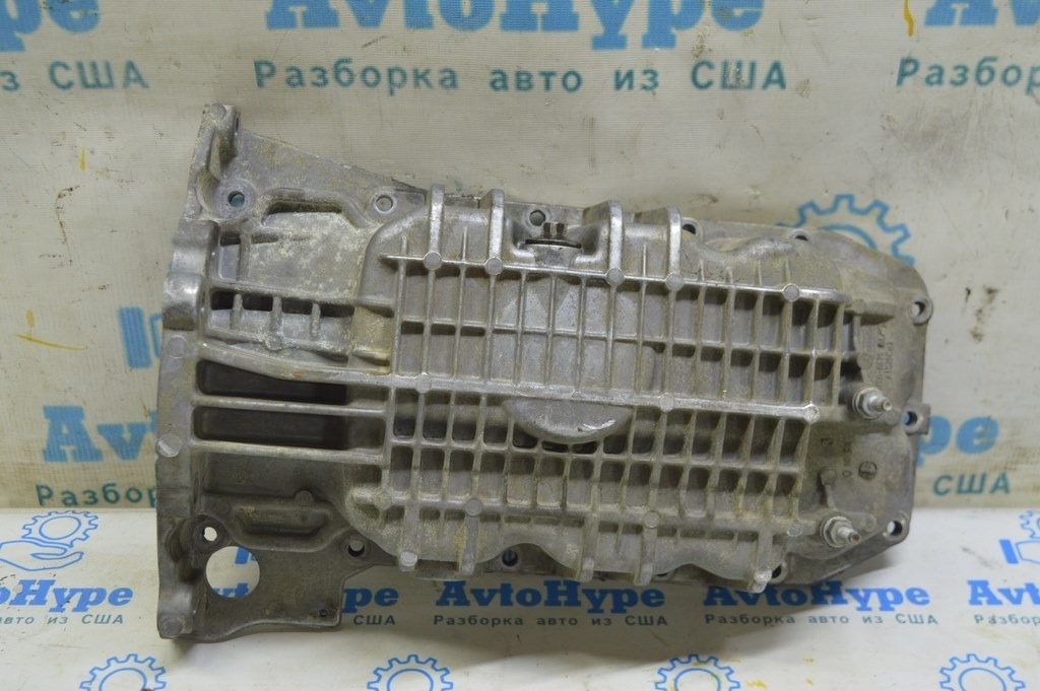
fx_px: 1342
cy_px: 346
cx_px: 520
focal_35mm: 46
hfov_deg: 42.4
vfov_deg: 28.9
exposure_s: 1/20
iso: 400
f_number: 5.6
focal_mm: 31
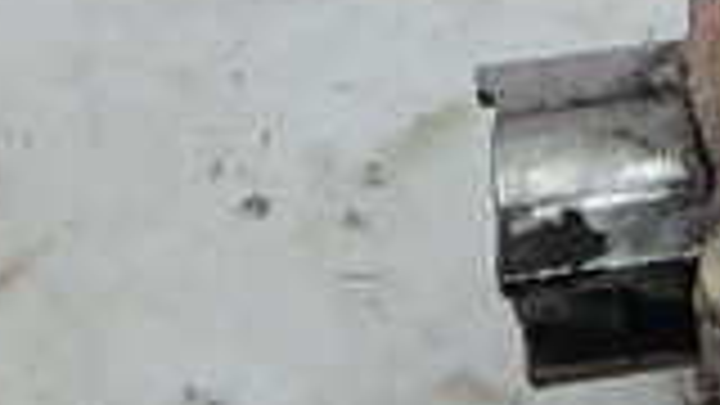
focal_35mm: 148
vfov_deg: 8.2
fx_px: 2826
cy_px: 112
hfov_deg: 13.5
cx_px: 1152
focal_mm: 6
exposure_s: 1/40
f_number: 4.9
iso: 320
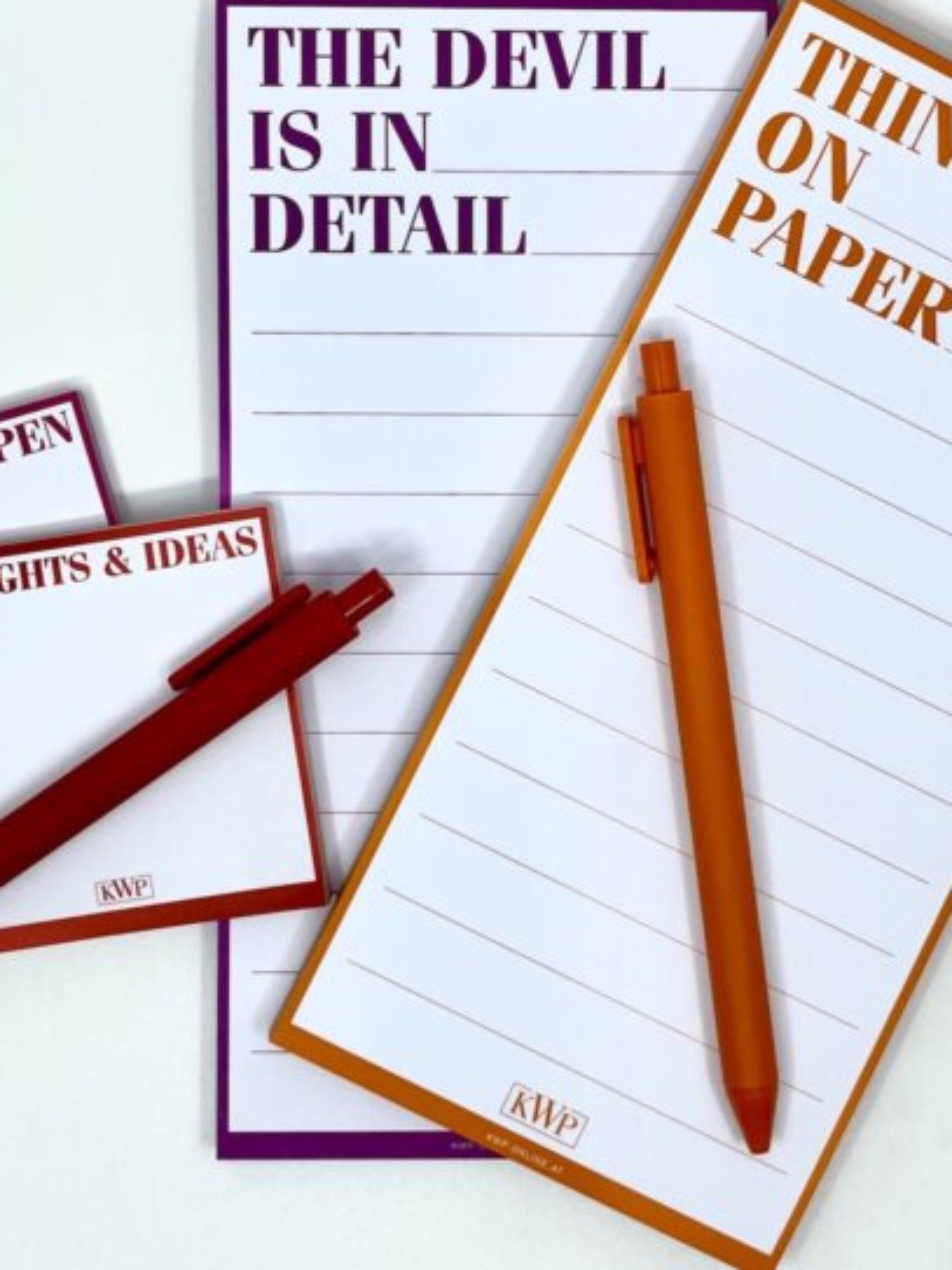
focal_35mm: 46
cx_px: 484
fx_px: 1687
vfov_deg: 41.1
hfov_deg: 31.5
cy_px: 519
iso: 32
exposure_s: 1/1175
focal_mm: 5.1
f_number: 1.6
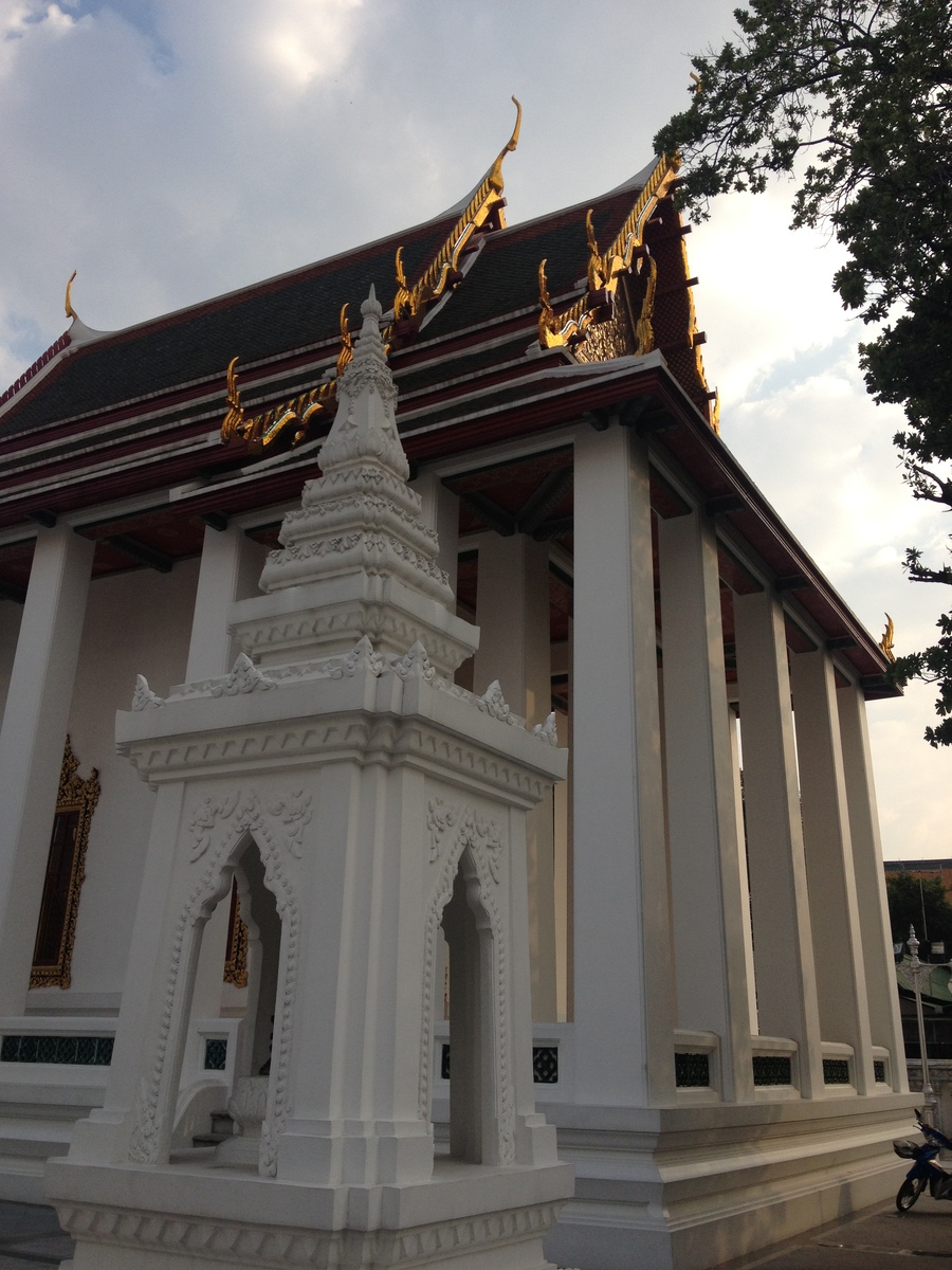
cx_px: 476
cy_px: 635
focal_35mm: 35
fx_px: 1283
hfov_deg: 40.7
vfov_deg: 52.6
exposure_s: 1/1175
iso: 64
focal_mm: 4.28
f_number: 2.4
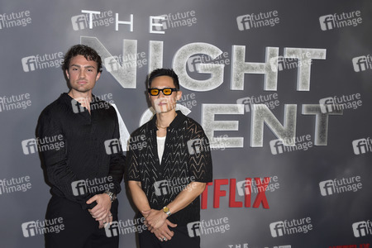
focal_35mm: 48
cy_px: 124
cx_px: 186
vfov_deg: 28.1
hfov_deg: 41.1
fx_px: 496
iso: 400
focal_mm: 48
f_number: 6.3
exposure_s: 1/250
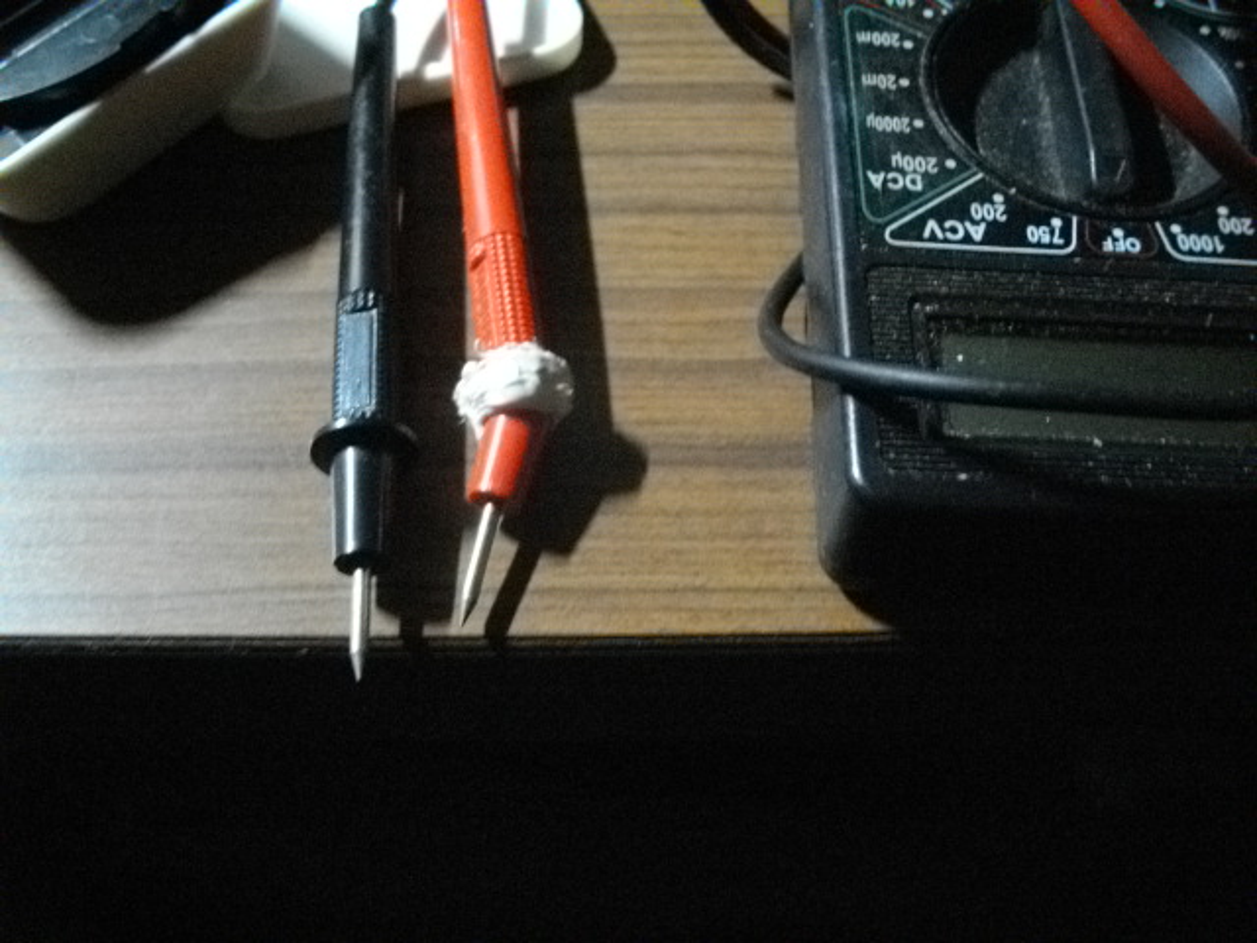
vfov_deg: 45.4
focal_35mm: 31
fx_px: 1126
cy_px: 472
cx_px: 628
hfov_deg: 58.4
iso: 800
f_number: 2.9
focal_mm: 5.7
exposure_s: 1/20
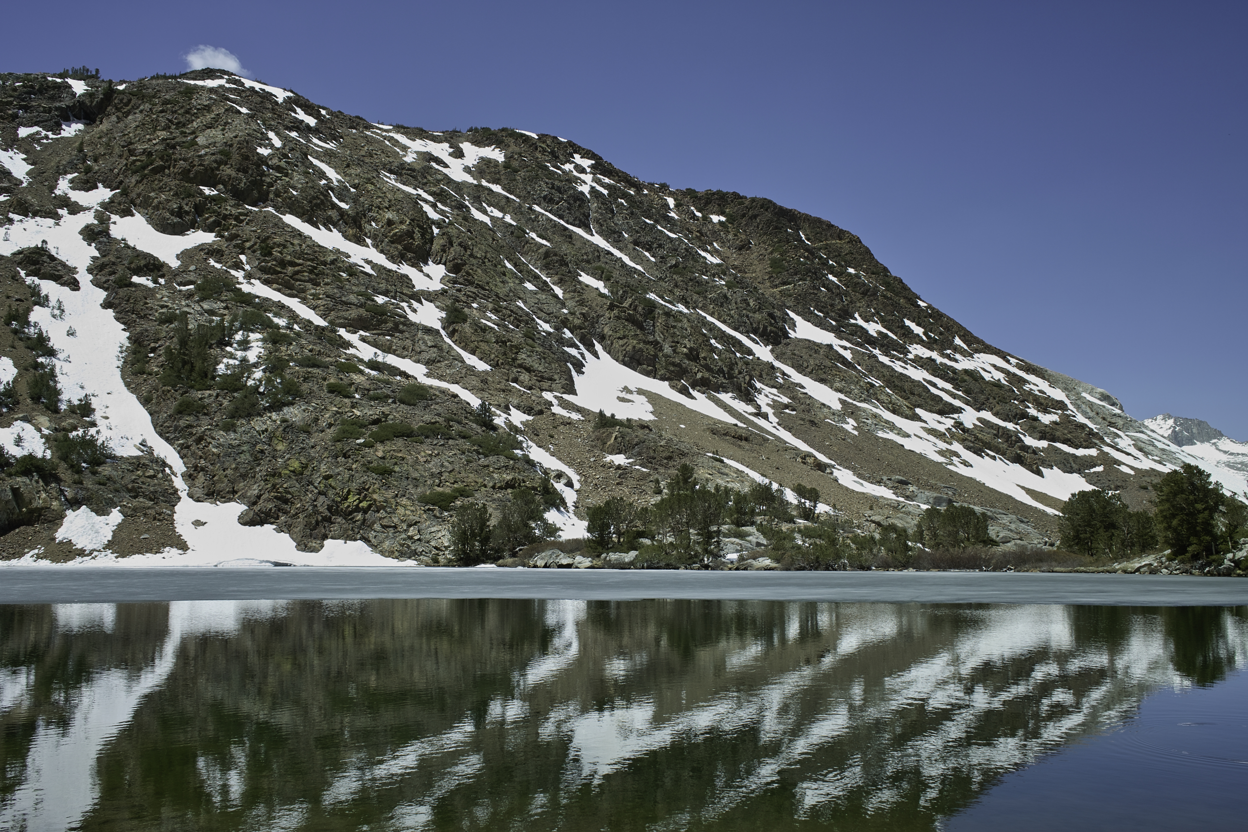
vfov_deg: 46.4
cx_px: 624
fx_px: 971
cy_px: 416
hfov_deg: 65.5
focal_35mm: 28
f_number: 8
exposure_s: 1/160
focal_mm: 16.6
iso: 100
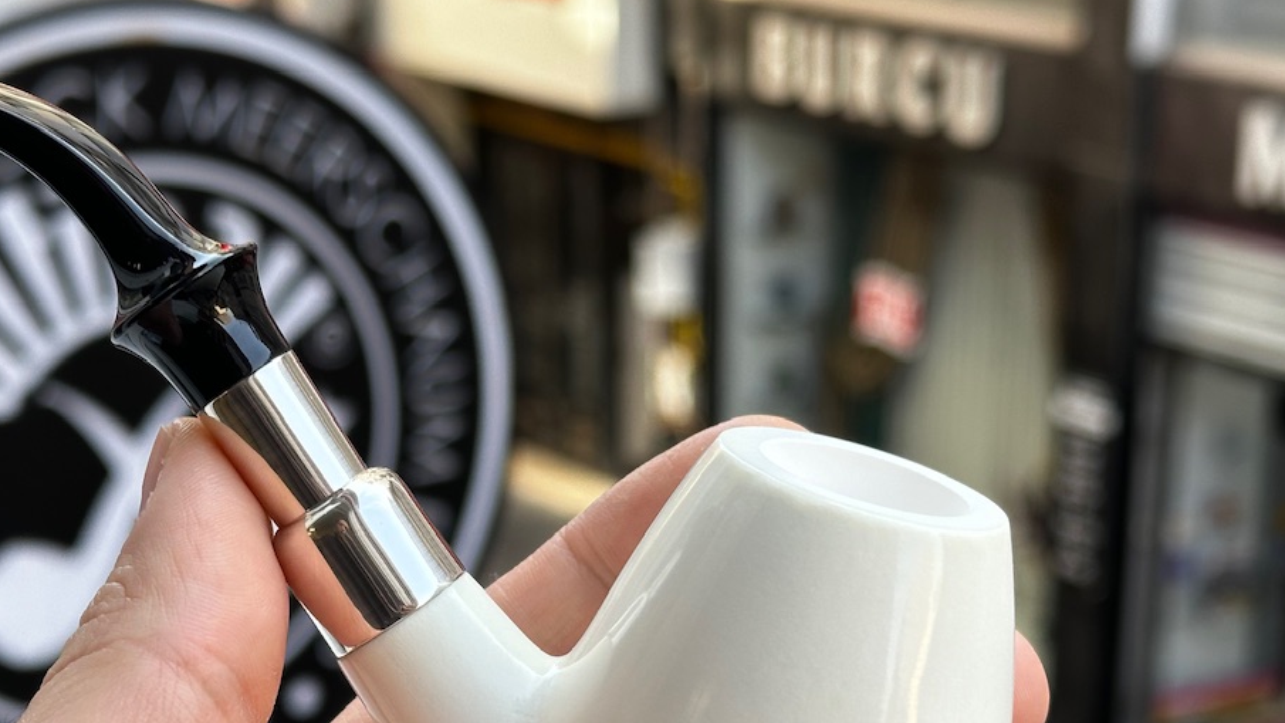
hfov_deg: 28.5
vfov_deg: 16.2
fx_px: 2521
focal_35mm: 74
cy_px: 587
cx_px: 463
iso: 64
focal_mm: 6.86
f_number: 1.78
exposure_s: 1/364
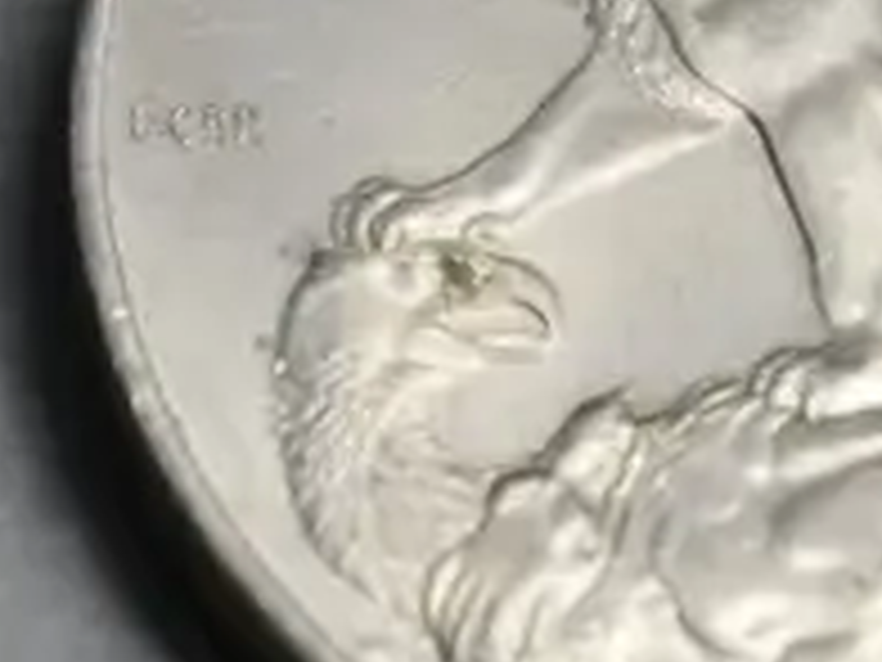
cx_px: -122
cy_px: -23
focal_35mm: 334
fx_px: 8510
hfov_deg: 5.9
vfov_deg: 4.4
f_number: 5
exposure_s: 1/125
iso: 1600
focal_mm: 32
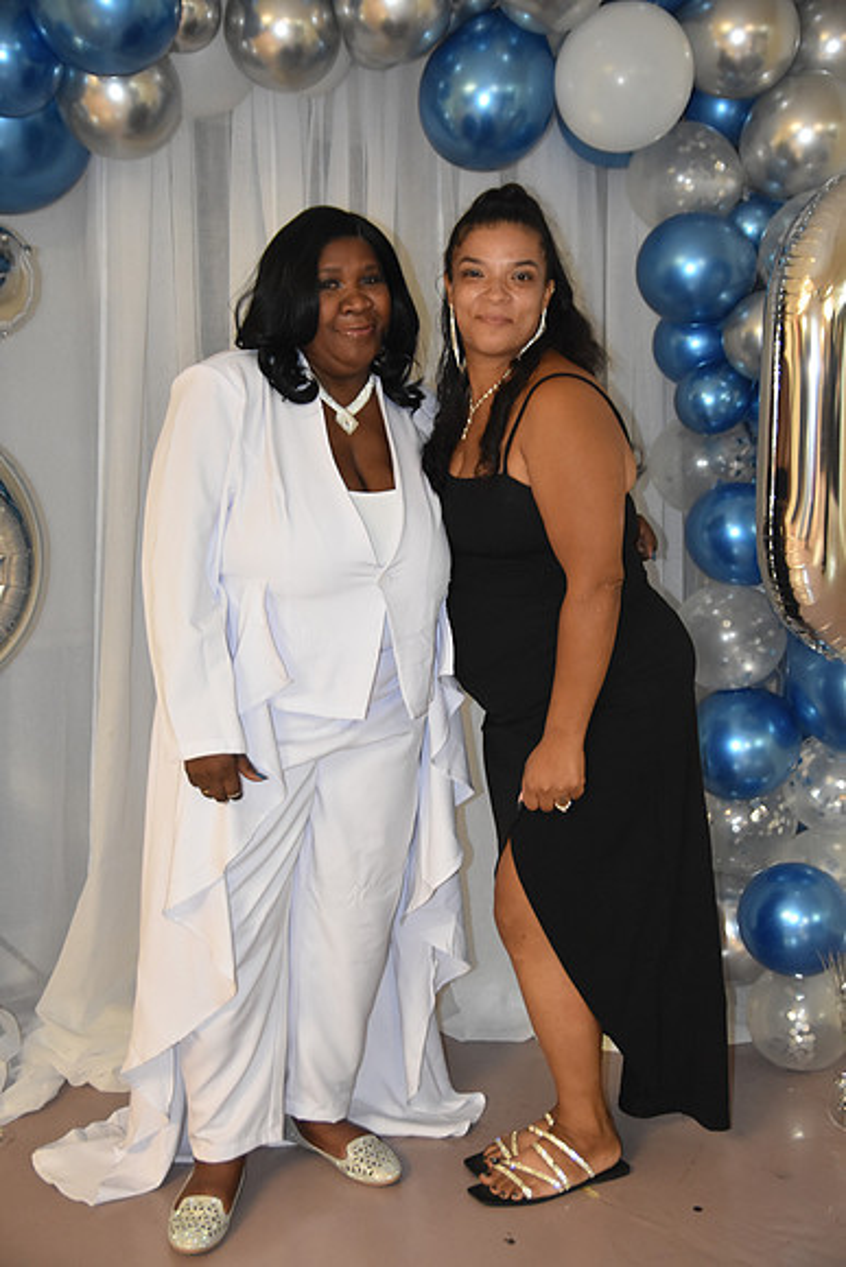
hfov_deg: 30.9
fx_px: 1532
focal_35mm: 44
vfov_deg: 45.0
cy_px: 634
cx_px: 423
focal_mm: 29
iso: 1600
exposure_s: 1/60
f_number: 2.8
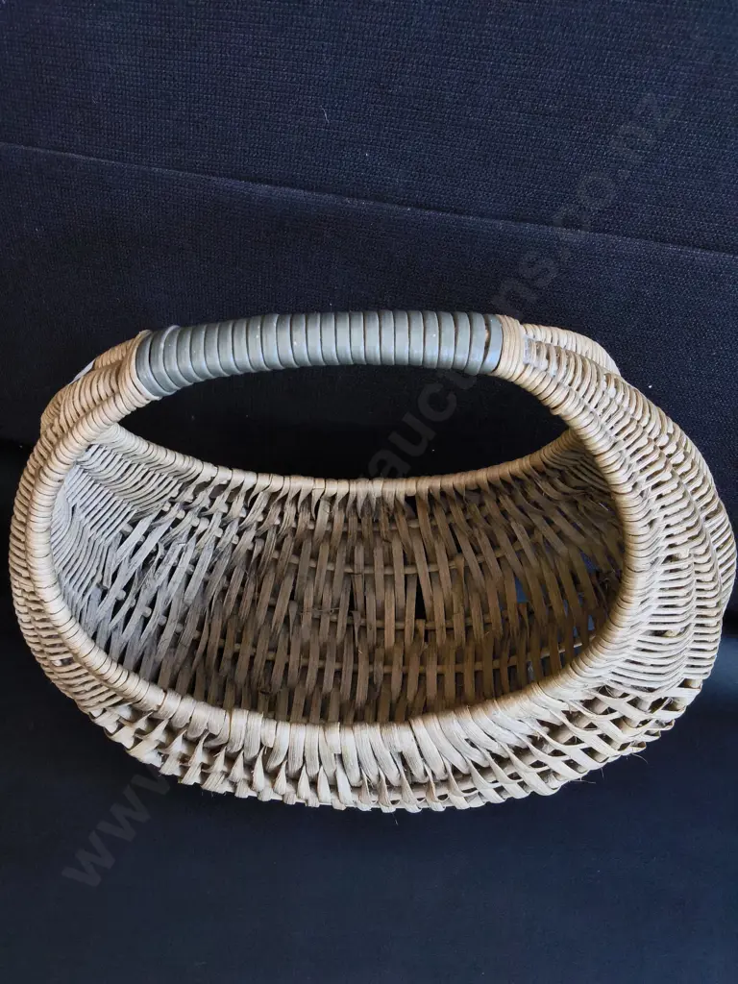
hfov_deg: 51.4
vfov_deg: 65.3
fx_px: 768
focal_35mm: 27
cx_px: 369
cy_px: 492
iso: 250
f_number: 2
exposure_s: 1/100
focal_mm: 2.87
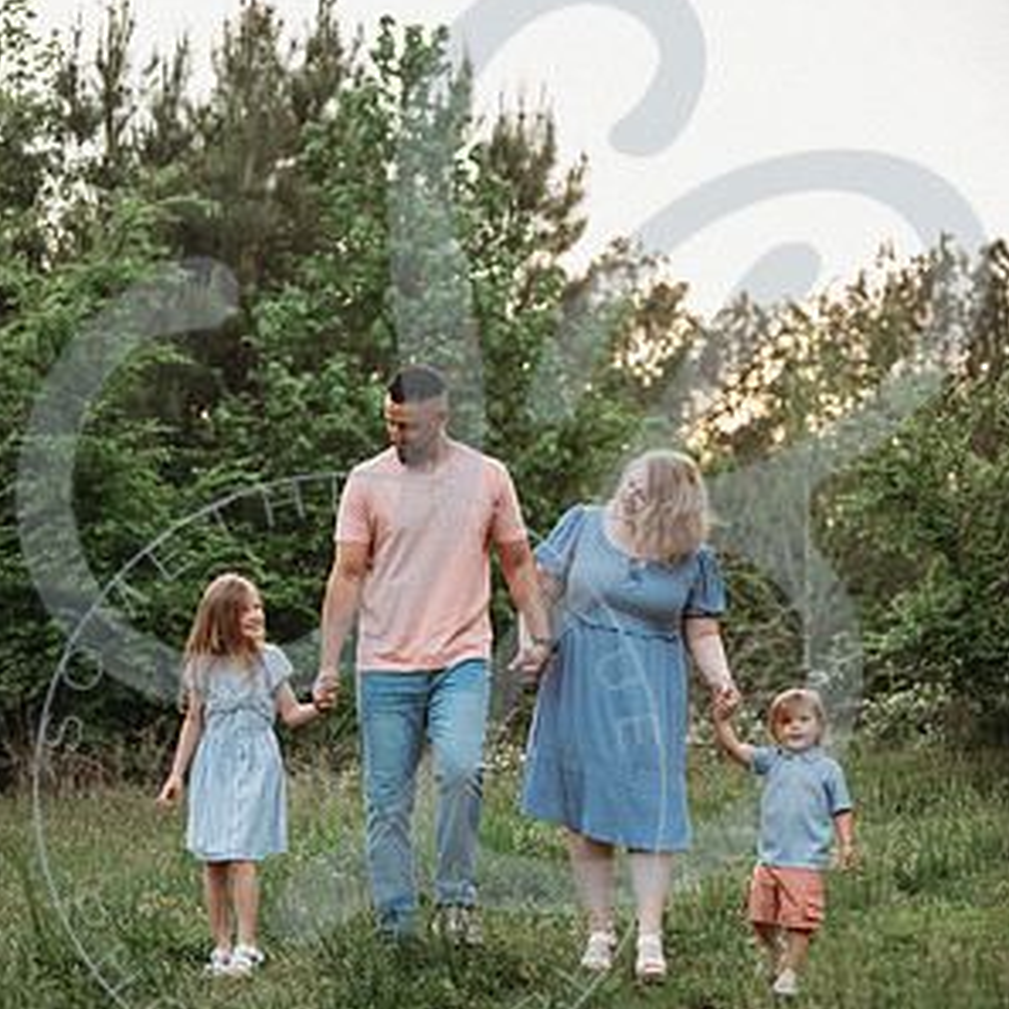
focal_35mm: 90
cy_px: 530
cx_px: 503
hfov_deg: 19.3
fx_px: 2968
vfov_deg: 19.3
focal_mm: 70
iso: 200
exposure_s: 1/200
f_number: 2.8
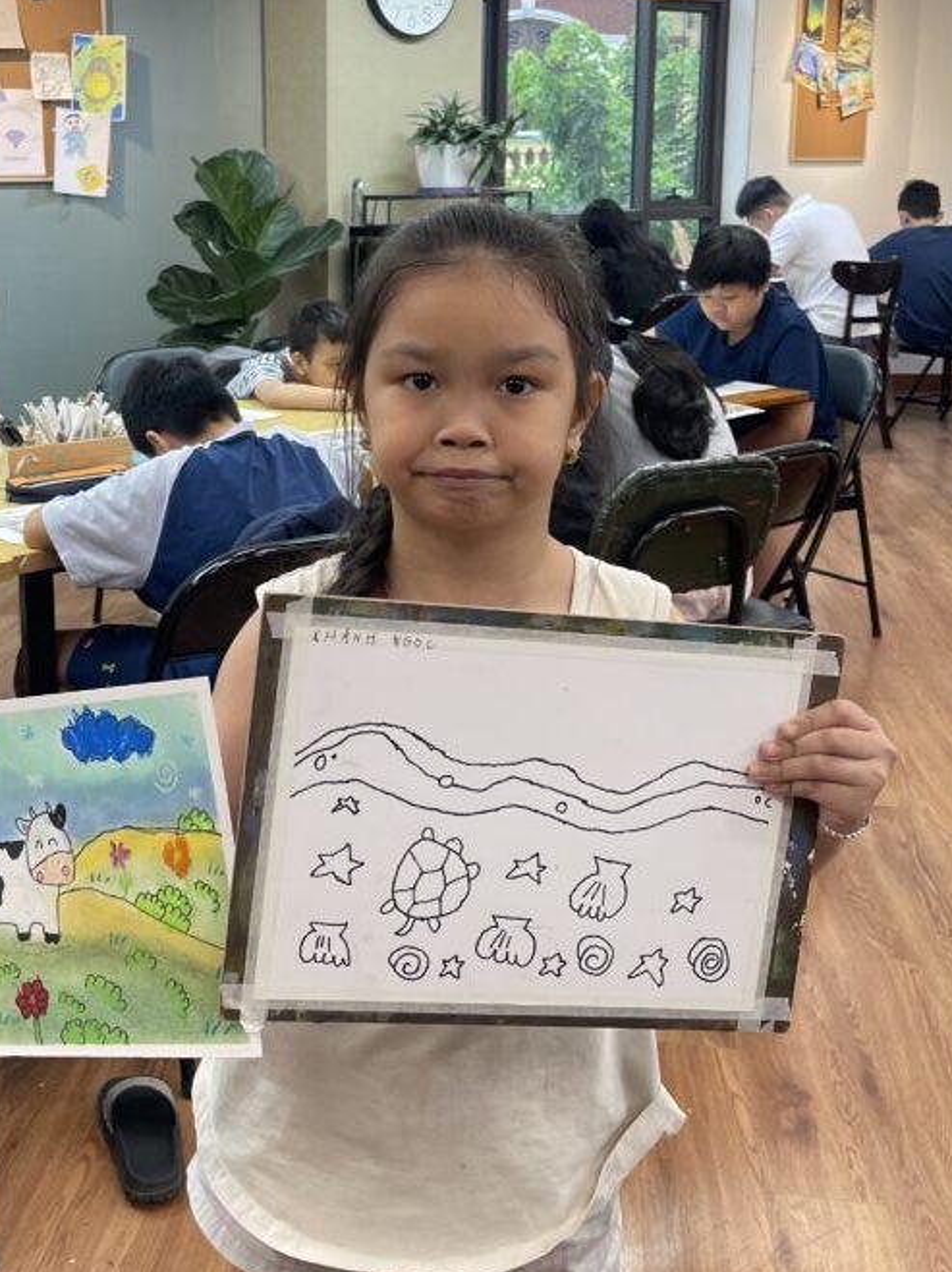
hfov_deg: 37.1
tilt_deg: -10.9
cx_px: 276
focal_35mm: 38
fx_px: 1394
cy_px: 452
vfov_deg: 48.4
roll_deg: +0.6
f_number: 1.6
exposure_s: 1/121
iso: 100
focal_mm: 5.1
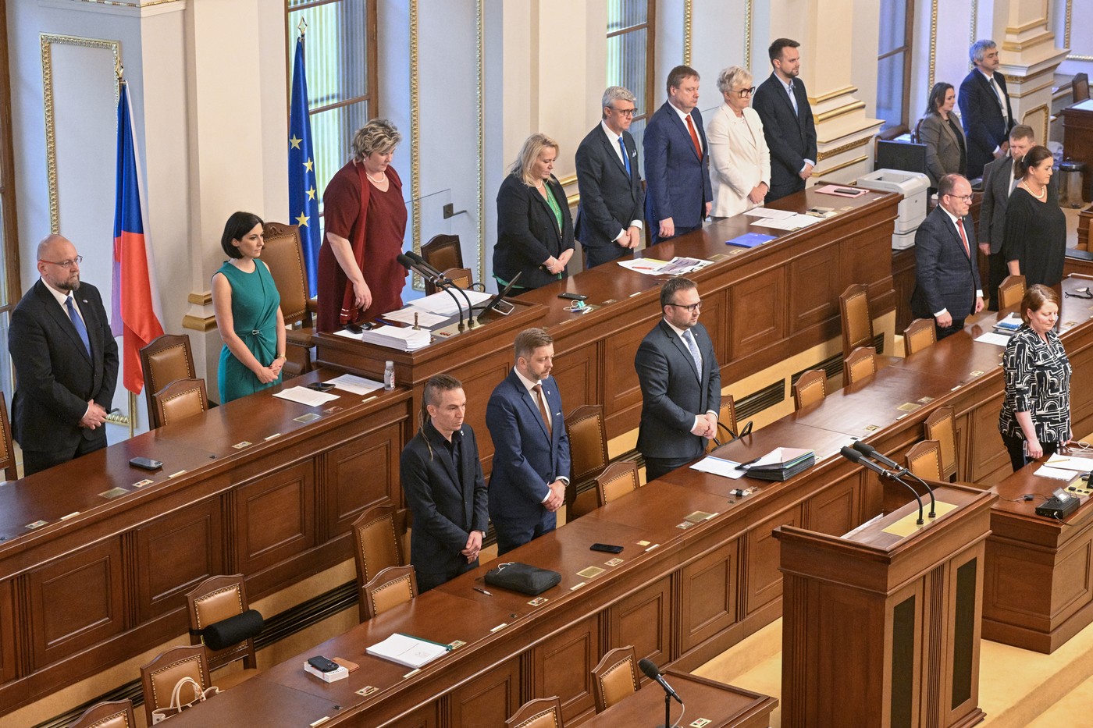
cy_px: 364
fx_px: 2732
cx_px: 546
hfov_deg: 22.6
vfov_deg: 15.2
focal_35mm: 90
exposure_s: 1/160
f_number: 5.6
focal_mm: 90
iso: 8000
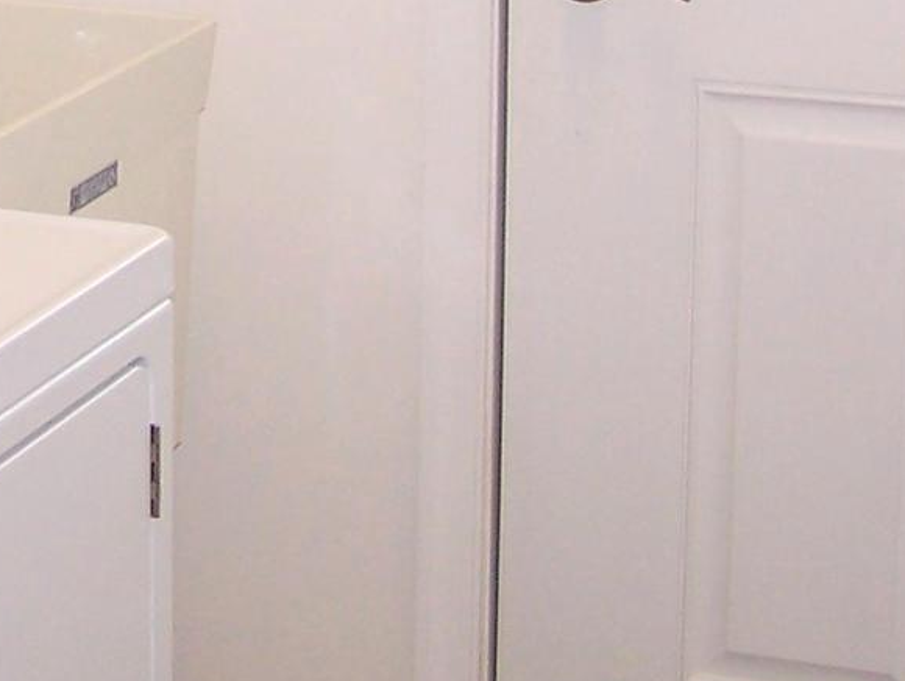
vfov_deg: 10.8
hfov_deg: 14.3
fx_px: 3506
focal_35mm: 134
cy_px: -203
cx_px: -149
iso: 80
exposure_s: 1/180
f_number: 2.8
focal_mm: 6.3
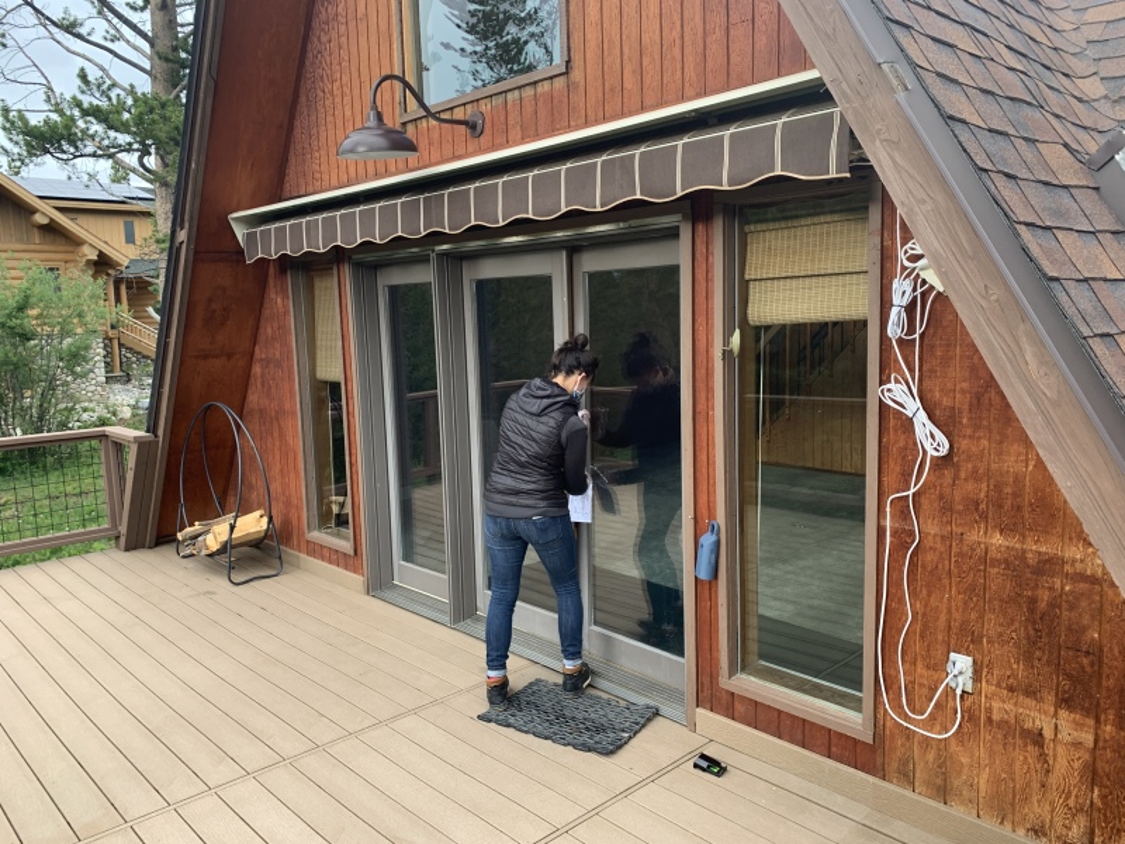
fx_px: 845
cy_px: 422
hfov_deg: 67.3
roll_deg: +2.0
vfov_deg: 53.1
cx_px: 562
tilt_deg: -7.6
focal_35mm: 26
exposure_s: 1/121
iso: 40
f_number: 1.8
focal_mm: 4.25
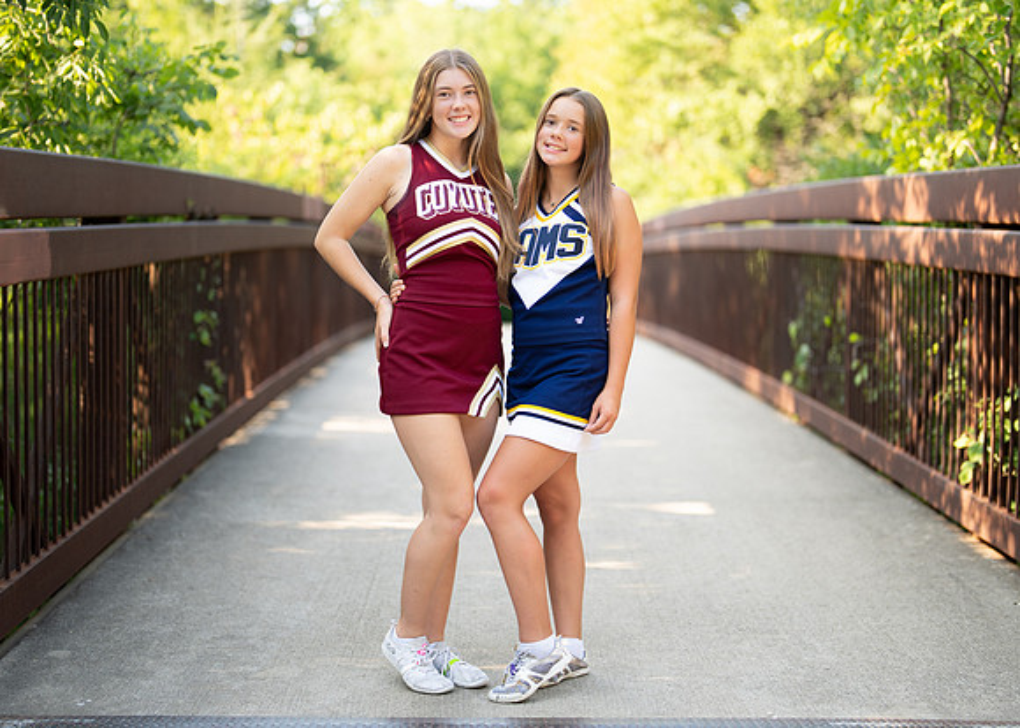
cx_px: 491
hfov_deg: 33.6
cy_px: 364
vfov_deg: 24.3
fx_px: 1689
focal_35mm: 58
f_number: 1.2
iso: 100
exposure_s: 1/500
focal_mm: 50
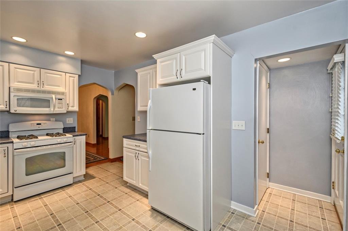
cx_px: 174
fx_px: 145
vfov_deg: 77.2
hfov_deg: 100.5
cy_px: 116
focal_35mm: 15
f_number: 9
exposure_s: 1/30
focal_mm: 10
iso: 500
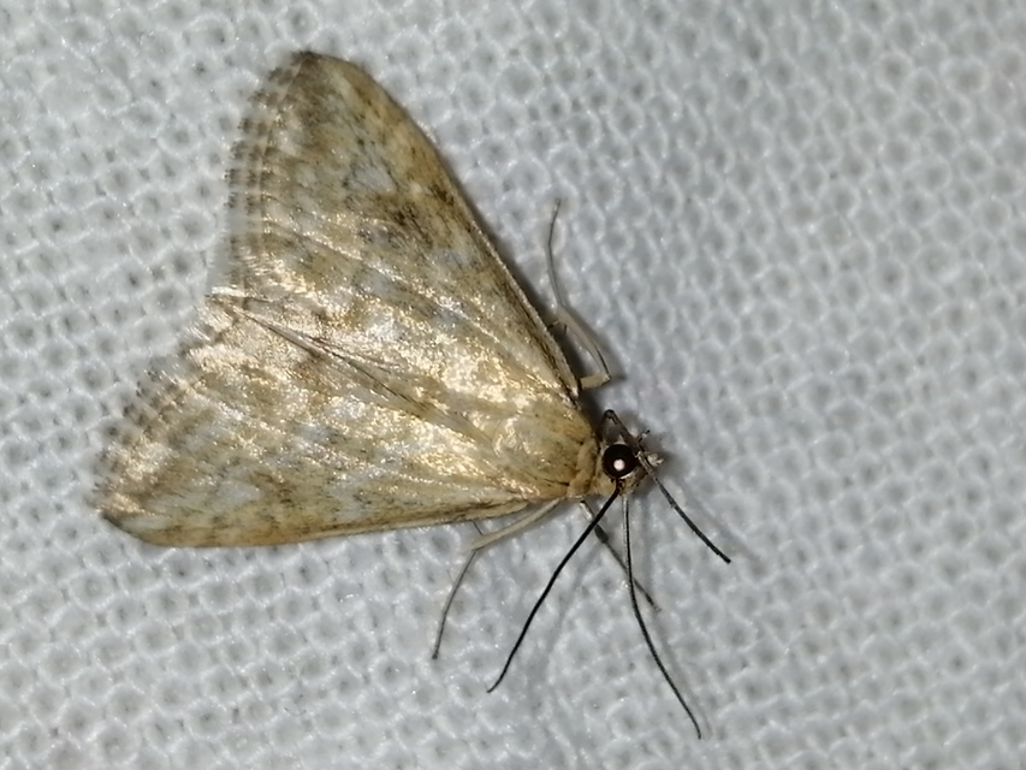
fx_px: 2875
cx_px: 513
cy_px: 385
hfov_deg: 20.2
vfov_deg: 15.2
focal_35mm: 97
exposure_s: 1/116
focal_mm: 3.46
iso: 50
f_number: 1.8
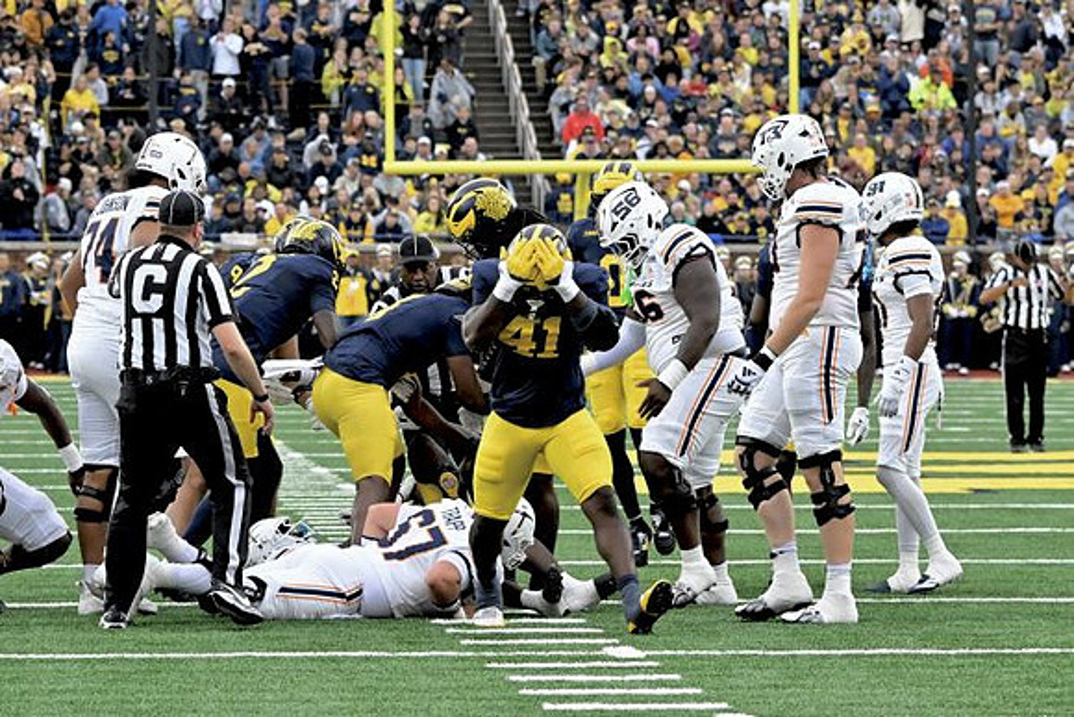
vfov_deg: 6.8
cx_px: 537
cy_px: 358
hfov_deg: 10.2
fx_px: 6027
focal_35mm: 202
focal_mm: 135
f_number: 5
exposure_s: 1/1250
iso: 2500
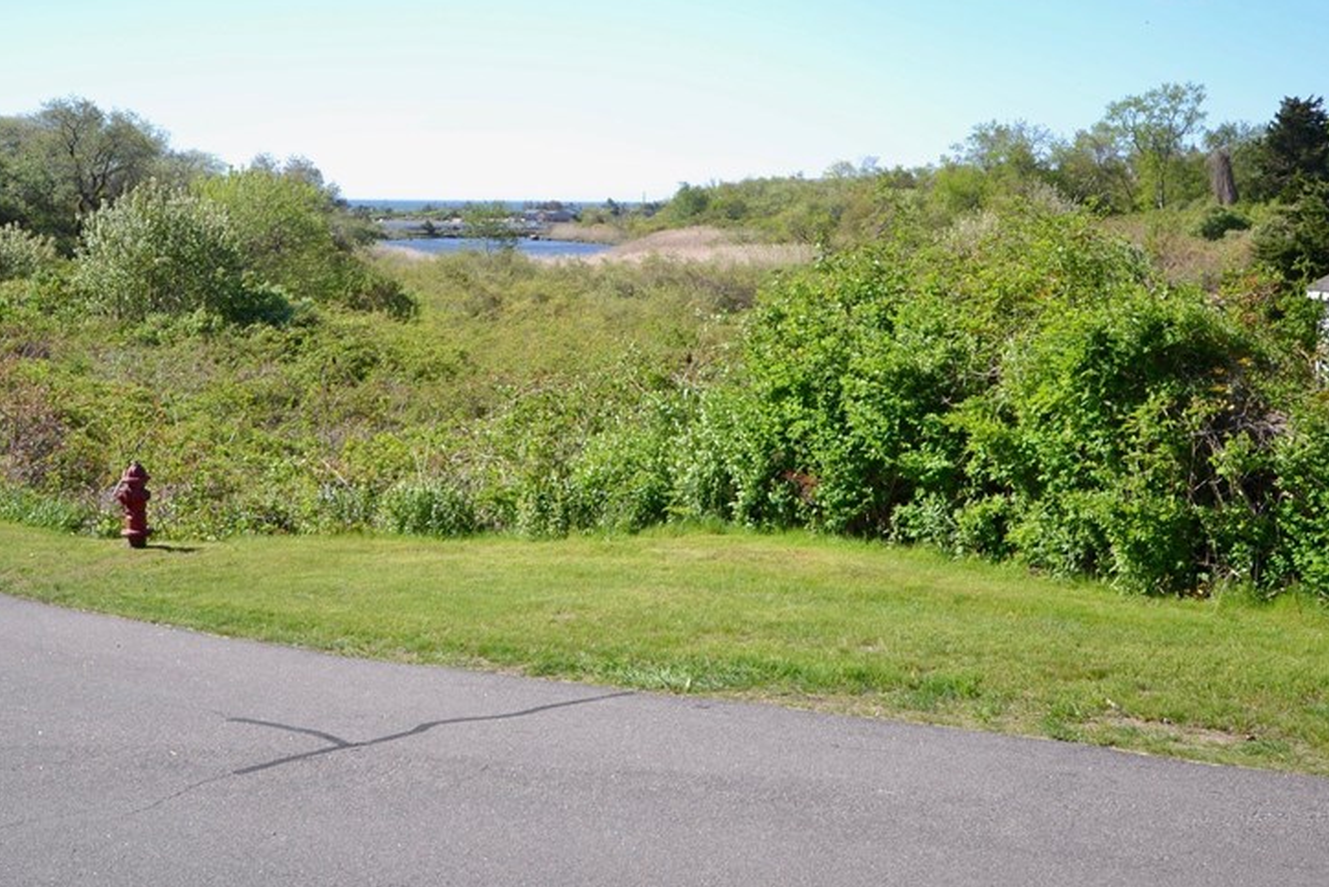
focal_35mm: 45
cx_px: 668
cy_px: 230
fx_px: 1661
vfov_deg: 29.4
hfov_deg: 43.6
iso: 100
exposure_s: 1/160
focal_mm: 20
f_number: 6.3
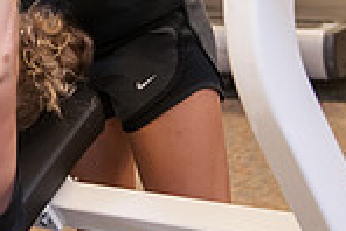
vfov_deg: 9.5
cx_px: -84
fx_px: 1356
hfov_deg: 14.0
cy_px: -127
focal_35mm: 141
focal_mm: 36
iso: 1000
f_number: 3.2
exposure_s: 1/200
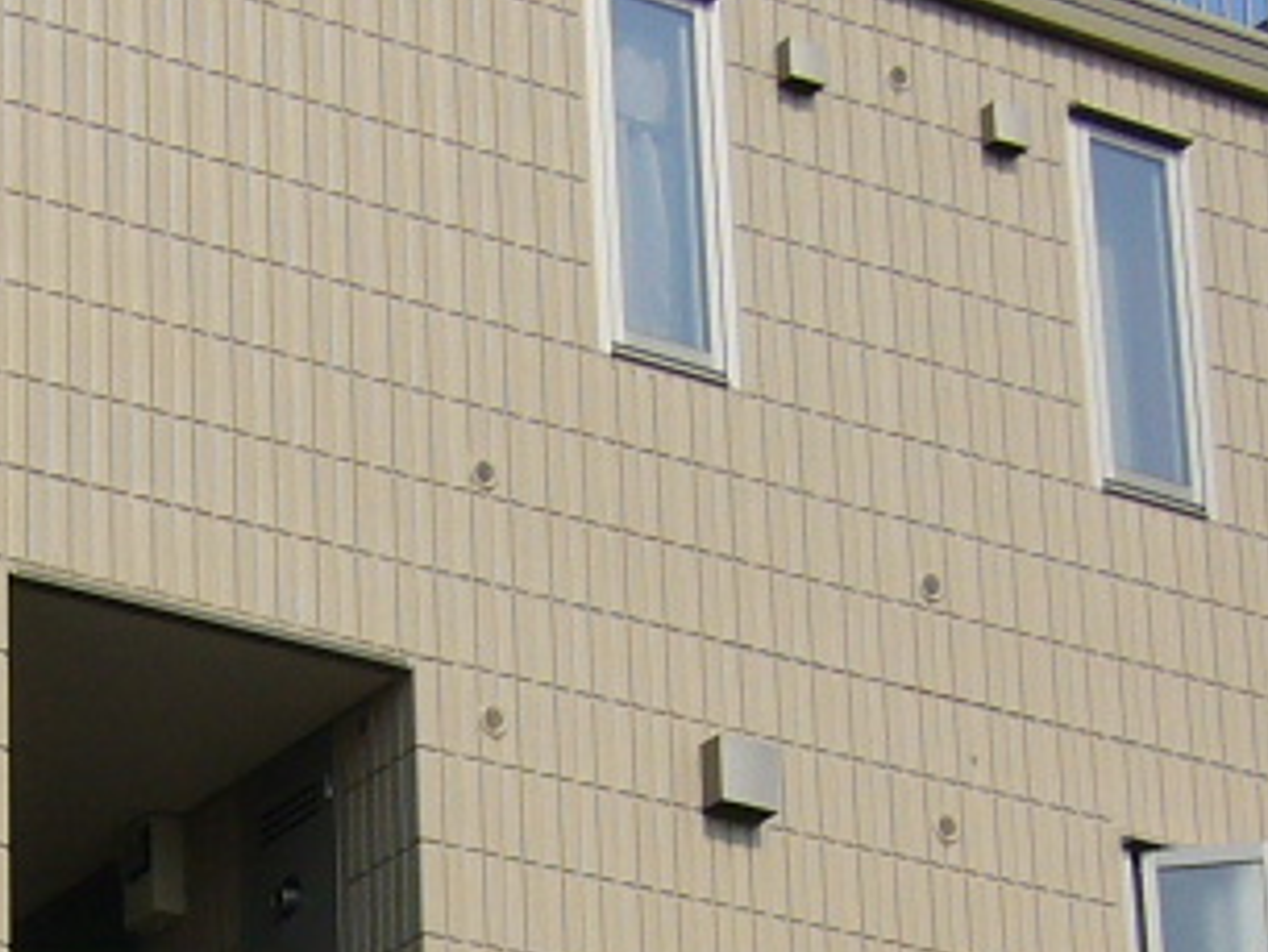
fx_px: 5387
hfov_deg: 13.3
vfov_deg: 9.9
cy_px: 1168
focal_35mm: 147
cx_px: 29
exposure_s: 1/400
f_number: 5.6
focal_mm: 5.8
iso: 80
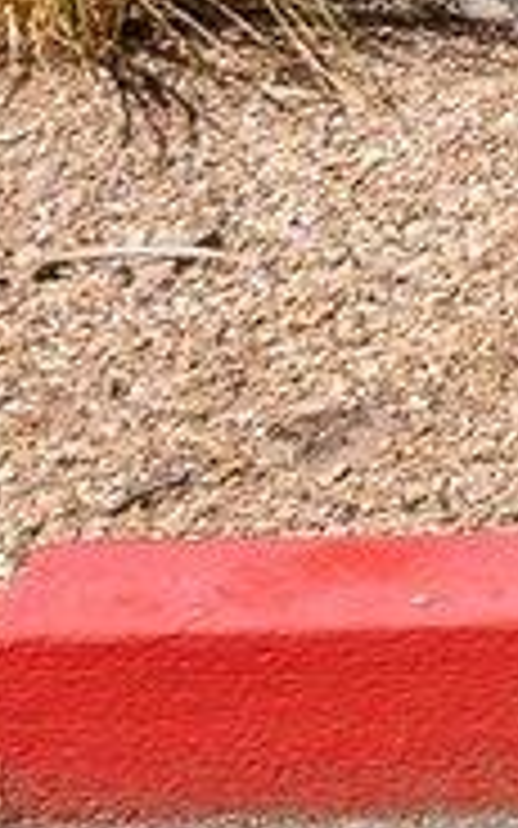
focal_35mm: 352
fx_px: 7951
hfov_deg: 3.5
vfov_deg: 5.5
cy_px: -1843
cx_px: 2428
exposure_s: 1/160
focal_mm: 21
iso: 250
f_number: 9
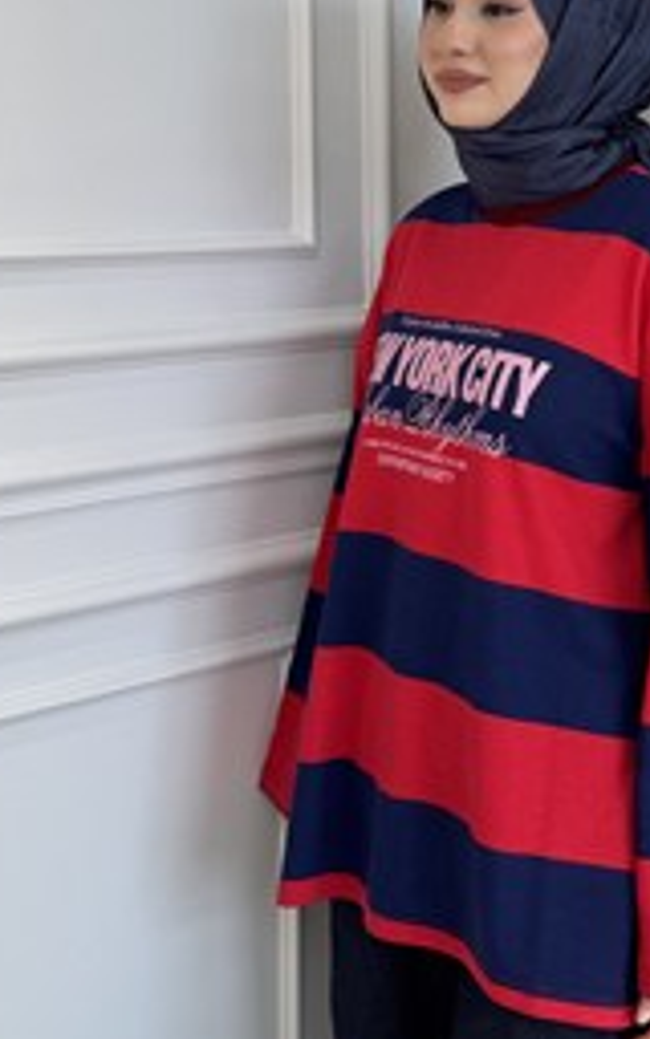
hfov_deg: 24.1
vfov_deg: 37.5
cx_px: 492
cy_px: 298
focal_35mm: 53
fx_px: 1502
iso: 64
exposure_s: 1/121
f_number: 1.78
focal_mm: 6.76
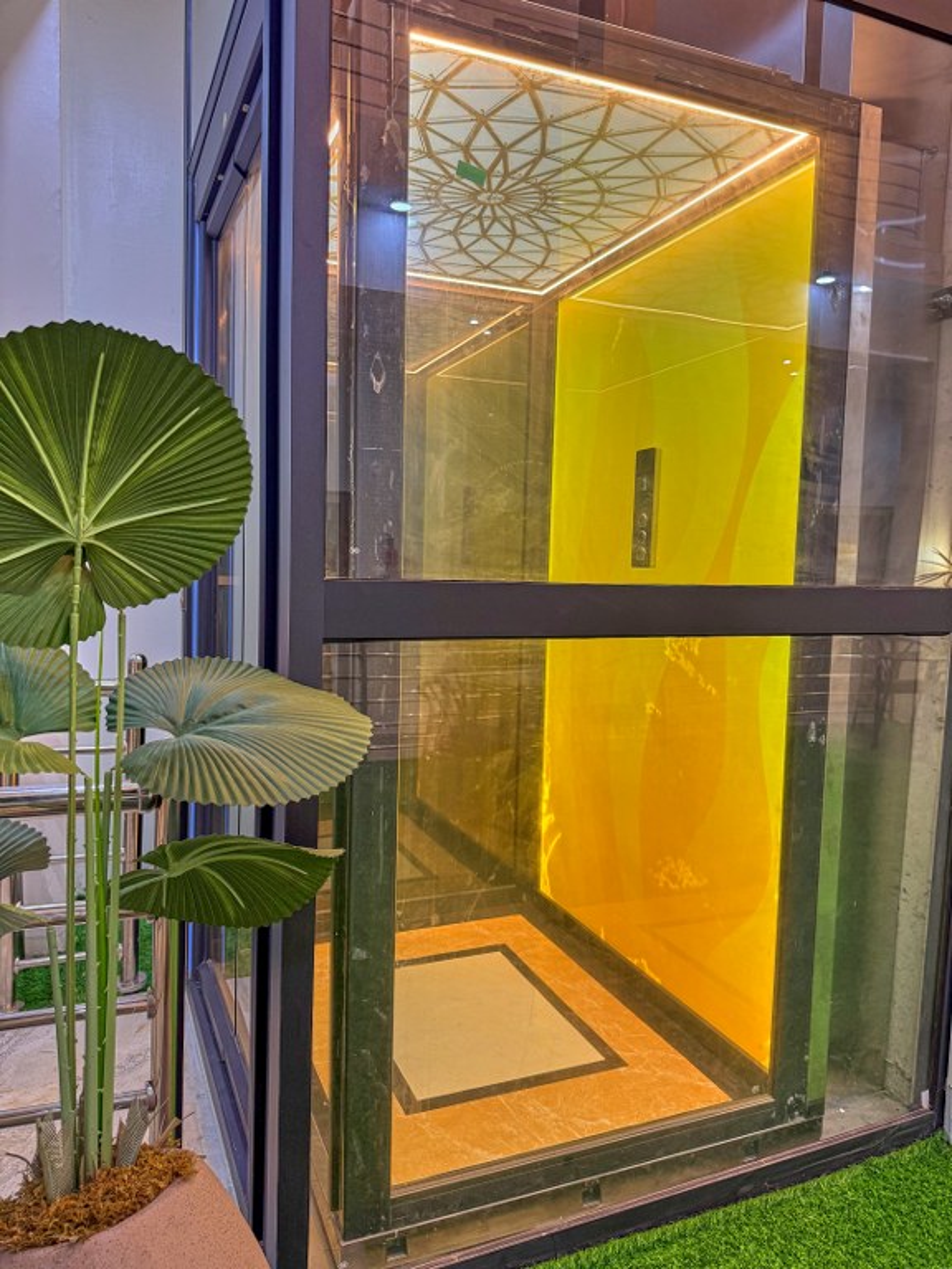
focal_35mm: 24
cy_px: 634
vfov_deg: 71.6
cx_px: 476
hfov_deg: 56.8
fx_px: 880
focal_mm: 6.76
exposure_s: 1/50
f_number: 1.8
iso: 125
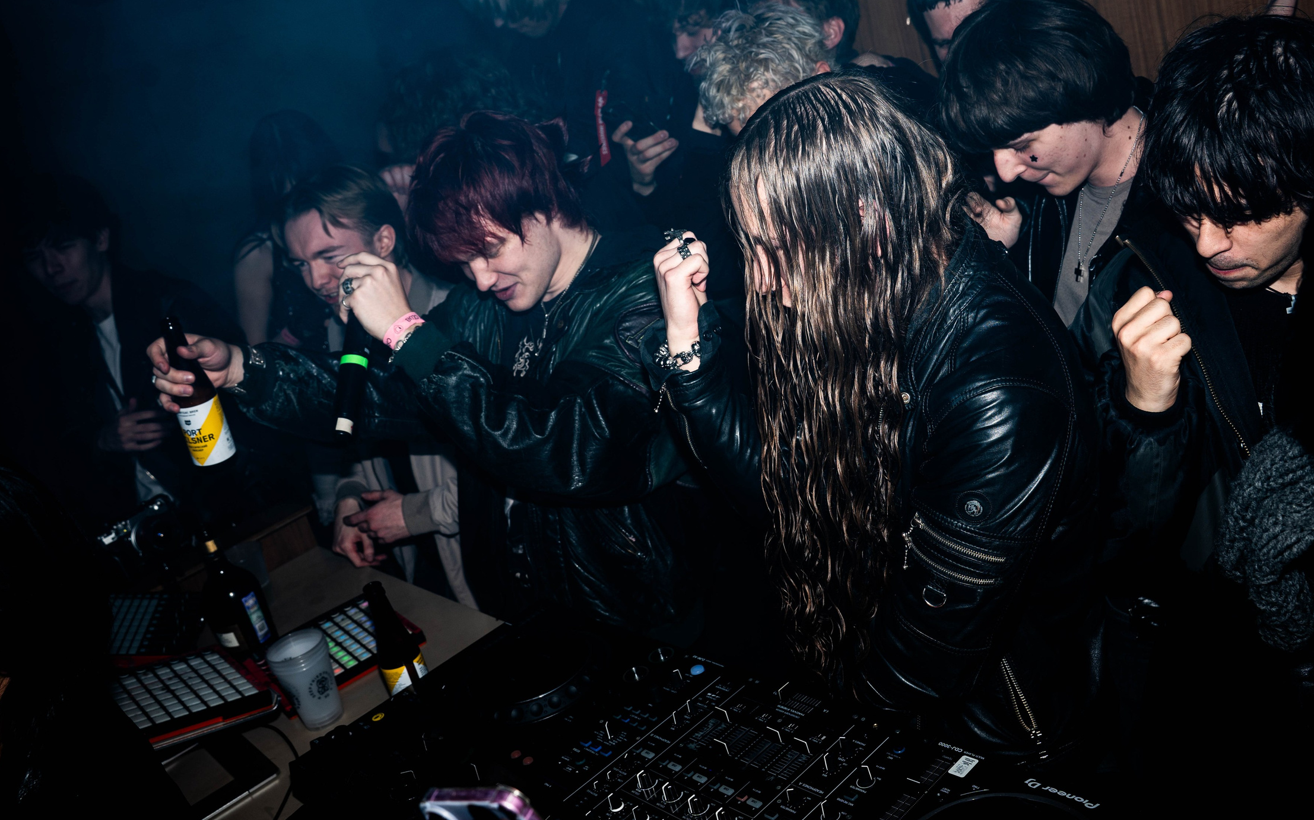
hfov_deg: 58.0
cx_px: 734
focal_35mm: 33
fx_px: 1181
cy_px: 327
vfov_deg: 38.1
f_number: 5.6
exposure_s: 1/200
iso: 160
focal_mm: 28
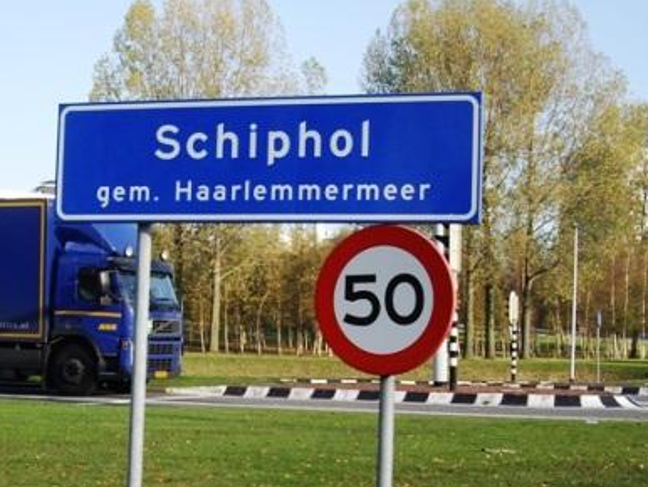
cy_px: 321
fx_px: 1180
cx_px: 253
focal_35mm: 63
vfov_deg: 23.2
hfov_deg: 30.6
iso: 64
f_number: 2.8
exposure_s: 1/500
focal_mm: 7.9
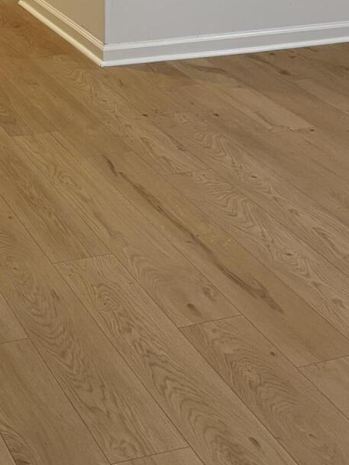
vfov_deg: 21.9
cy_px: -37
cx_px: 36
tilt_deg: -12.7
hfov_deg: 17.1
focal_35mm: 85
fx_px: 1143
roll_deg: -0.8
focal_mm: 5.96
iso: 200
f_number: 1.6
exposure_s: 1/60
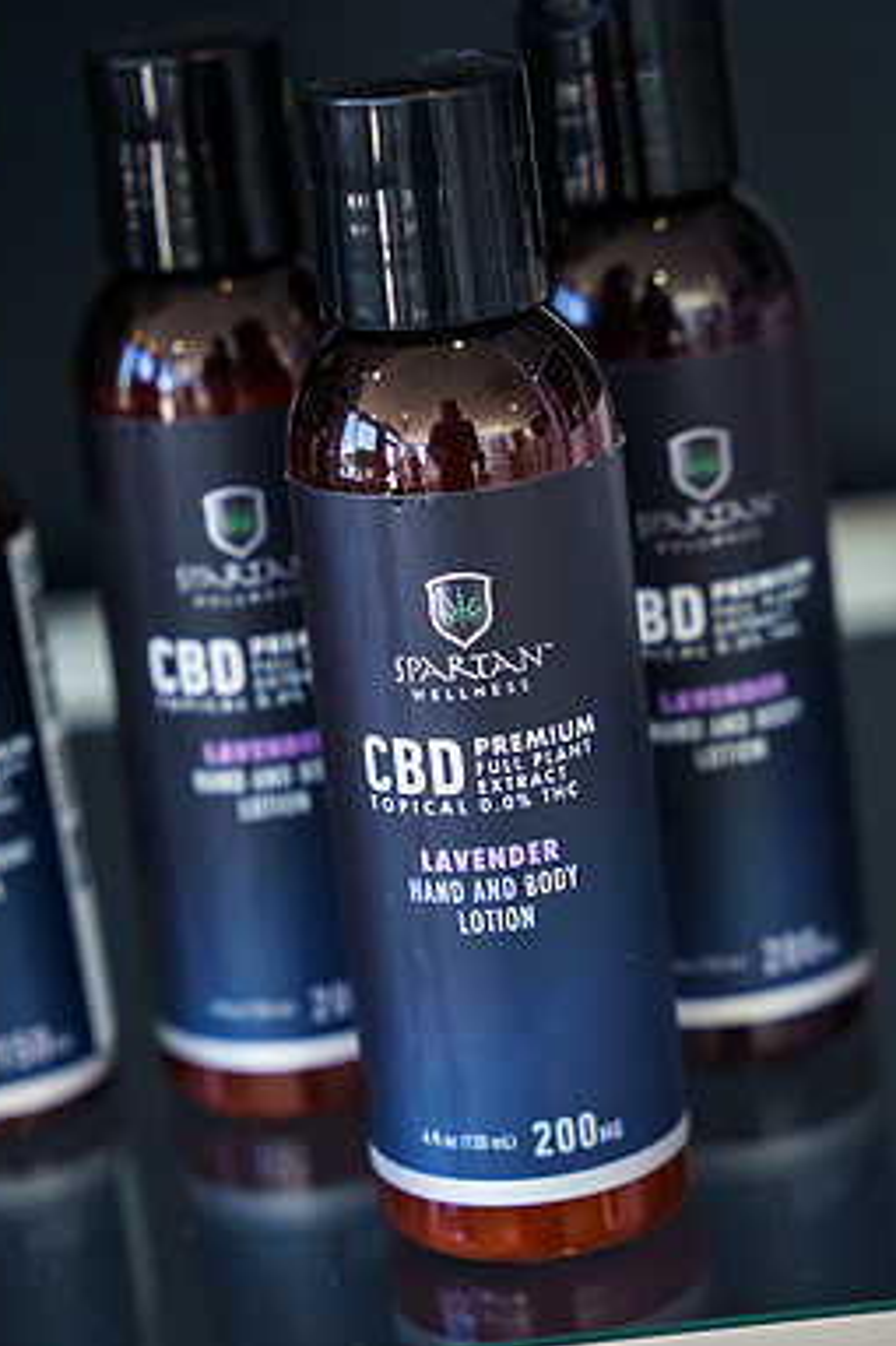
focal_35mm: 118
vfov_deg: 17.3
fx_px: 4409
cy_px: 749
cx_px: 237
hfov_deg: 11.6
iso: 640
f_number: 4
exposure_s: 1/200
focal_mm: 70
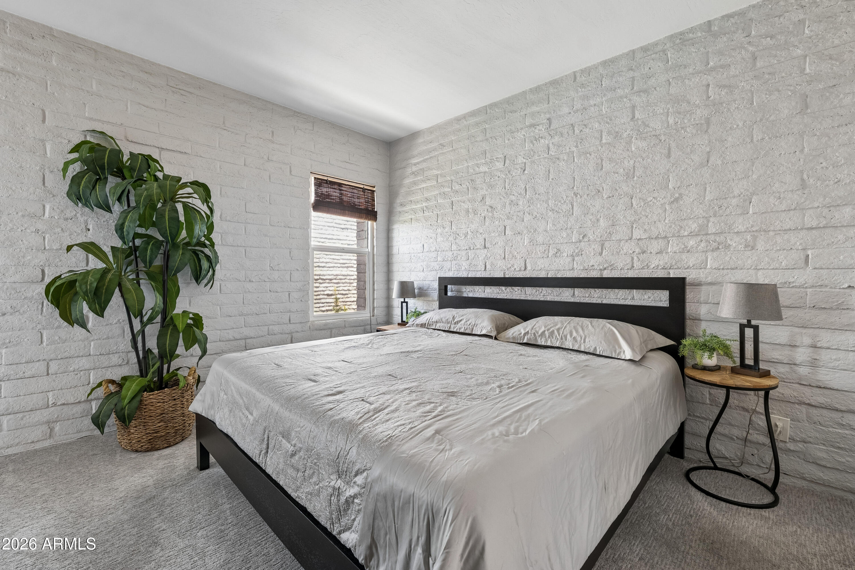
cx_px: 428
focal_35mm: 14
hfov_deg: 104.3
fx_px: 332
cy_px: 285
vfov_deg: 81.2
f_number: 8
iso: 400
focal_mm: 14
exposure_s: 1/8
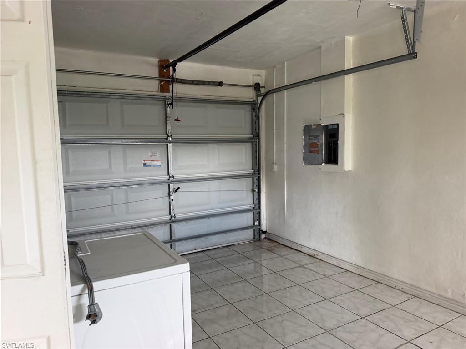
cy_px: 174
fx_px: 323
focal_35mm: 24
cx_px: 233
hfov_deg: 71.6
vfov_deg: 56.8
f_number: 1.78
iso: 200
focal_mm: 6.76
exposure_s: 1/82
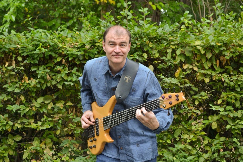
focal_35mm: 75
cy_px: 81
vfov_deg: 18.2
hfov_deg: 27.0
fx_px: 506
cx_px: 122
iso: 400
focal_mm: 50
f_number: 6.3
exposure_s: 1/250
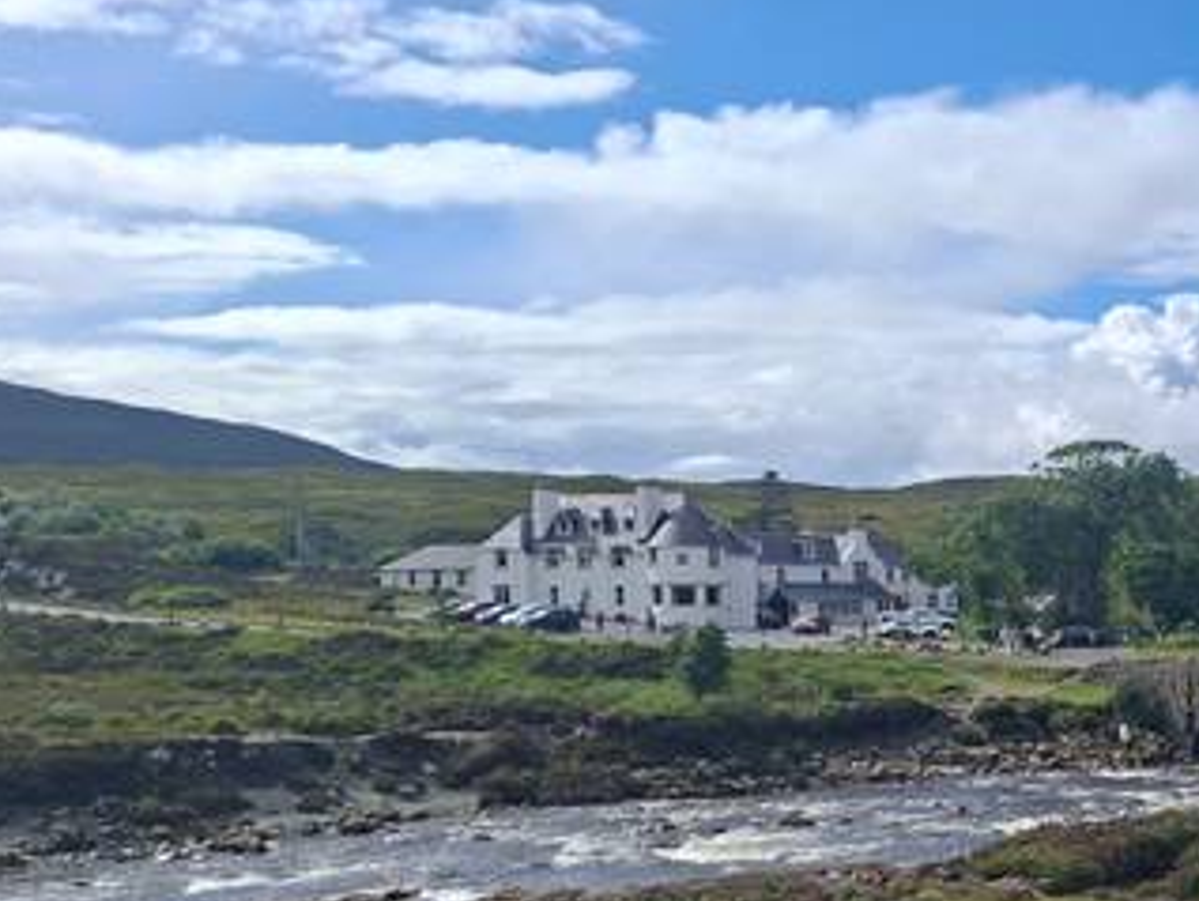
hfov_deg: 32.9
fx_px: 1802
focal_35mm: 52
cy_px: 679
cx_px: 1274
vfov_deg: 27.7
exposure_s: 1/2762
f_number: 1.8
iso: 50
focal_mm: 5.54
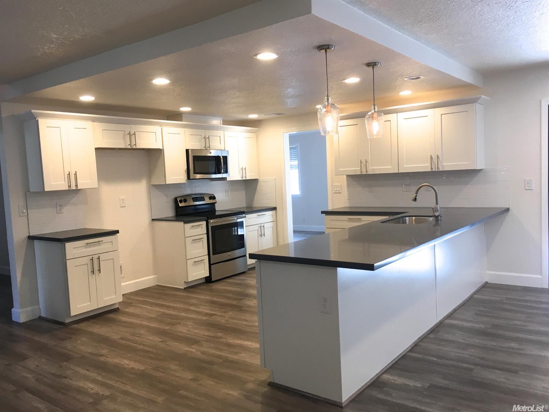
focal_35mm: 29
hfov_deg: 61.7
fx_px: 460
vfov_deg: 48.2
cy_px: 206
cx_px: 274
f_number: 2.2
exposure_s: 1/30
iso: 32
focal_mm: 4.15
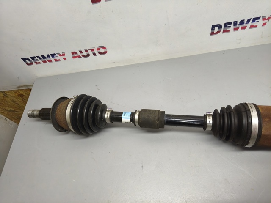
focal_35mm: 23
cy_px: 102
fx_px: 180
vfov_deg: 58.9
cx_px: 136
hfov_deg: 73.9
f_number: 1.7
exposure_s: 1/400
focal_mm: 5.35
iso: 1250
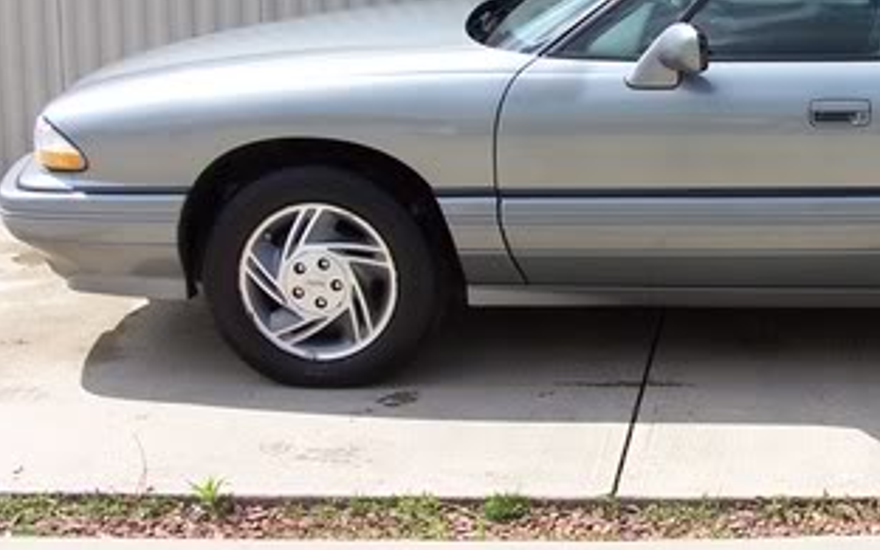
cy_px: 158
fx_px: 1823
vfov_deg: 17.1
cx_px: 846
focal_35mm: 76
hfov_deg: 26.0
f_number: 4
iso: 80
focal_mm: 6
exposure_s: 1/500
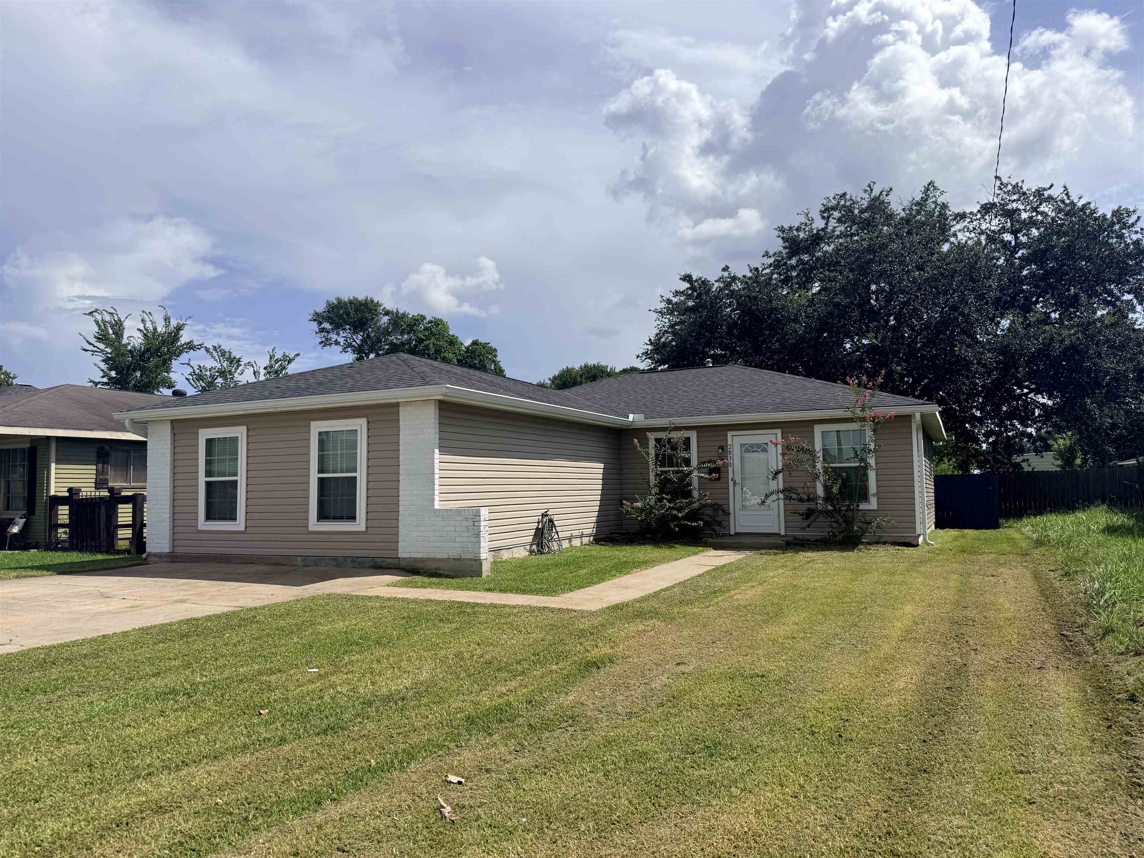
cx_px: 572
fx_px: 793
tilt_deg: +5.4
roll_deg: +0.2
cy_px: 429
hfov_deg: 71.6
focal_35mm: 24
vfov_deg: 56.8
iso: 80
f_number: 1.78
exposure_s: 1/10309
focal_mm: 6.76
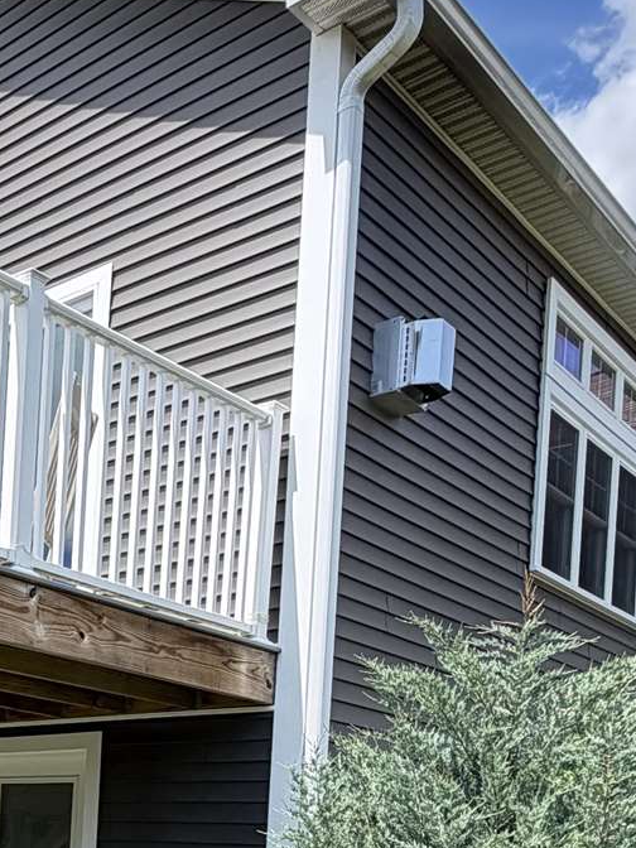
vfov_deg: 35.3
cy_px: 874
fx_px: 1176
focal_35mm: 48
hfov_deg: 25.6
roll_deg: -3.4
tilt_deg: -0.6
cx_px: -212
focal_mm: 2.22
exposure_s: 1/386
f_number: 2.2
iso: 50
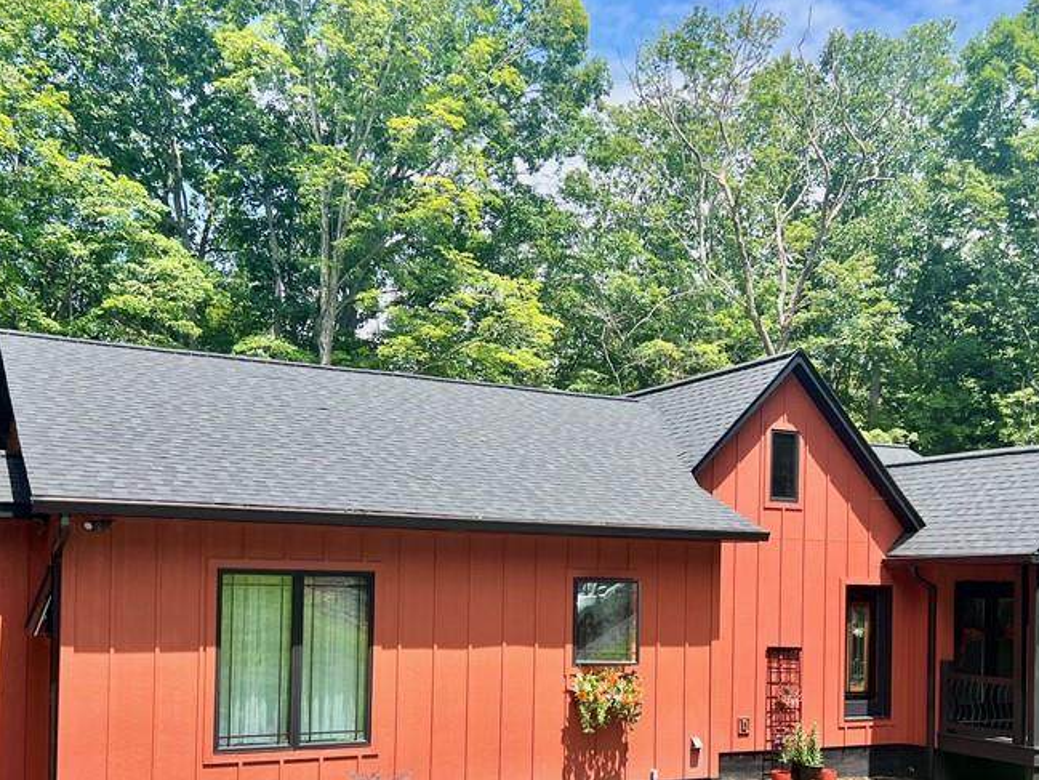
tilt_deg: -0.7
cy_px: 577
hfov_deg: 45.7
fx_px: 1231
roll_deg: -0.7
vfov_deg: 34.5
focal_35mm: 41
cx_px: 560
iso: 50
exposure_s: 1/1488
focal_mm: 5.7
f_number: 1.5
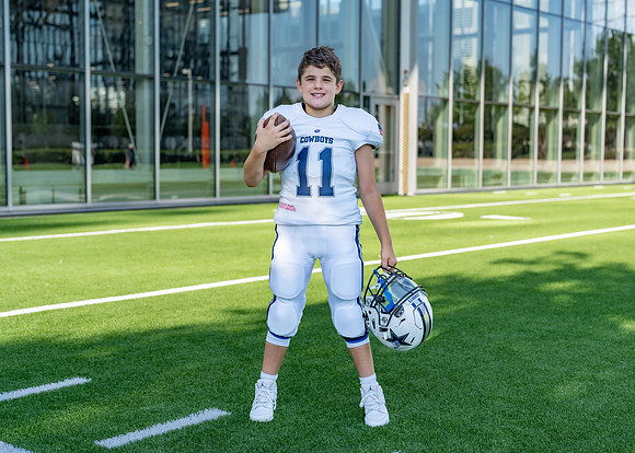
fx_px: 1010
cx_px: 327
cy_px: 228
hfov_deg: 34.9
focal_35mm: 56
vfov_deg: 25.3
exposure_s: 1/640
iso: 100
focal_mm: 50
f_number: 2.8
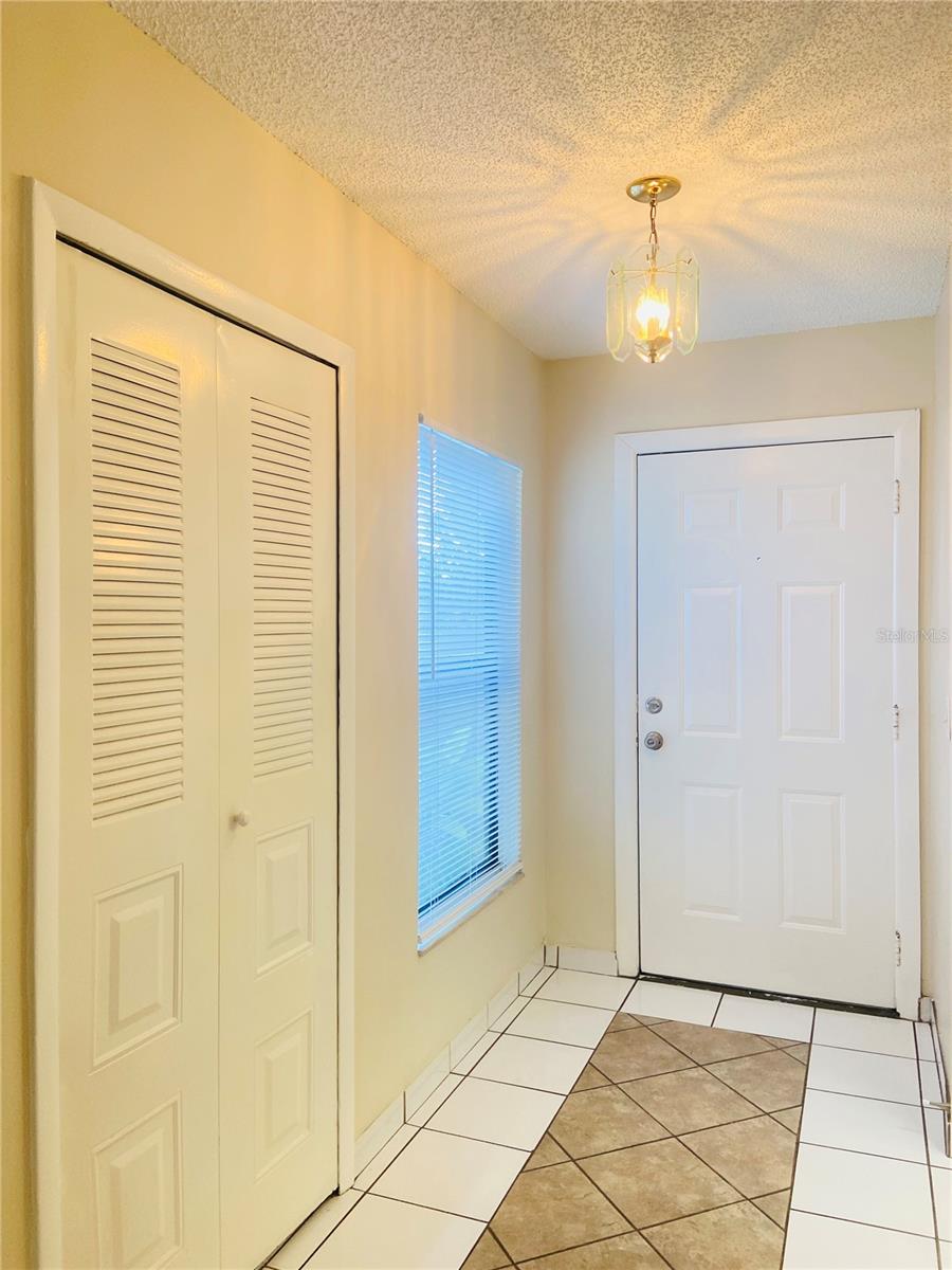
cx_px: 476
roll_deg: +0.5
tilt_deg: +0.0
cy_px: 635
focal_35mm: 26
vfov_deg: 67.3
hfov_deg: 53.1
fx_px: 953
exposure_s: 1/60
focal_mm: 4.25
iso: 80
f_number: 1.8
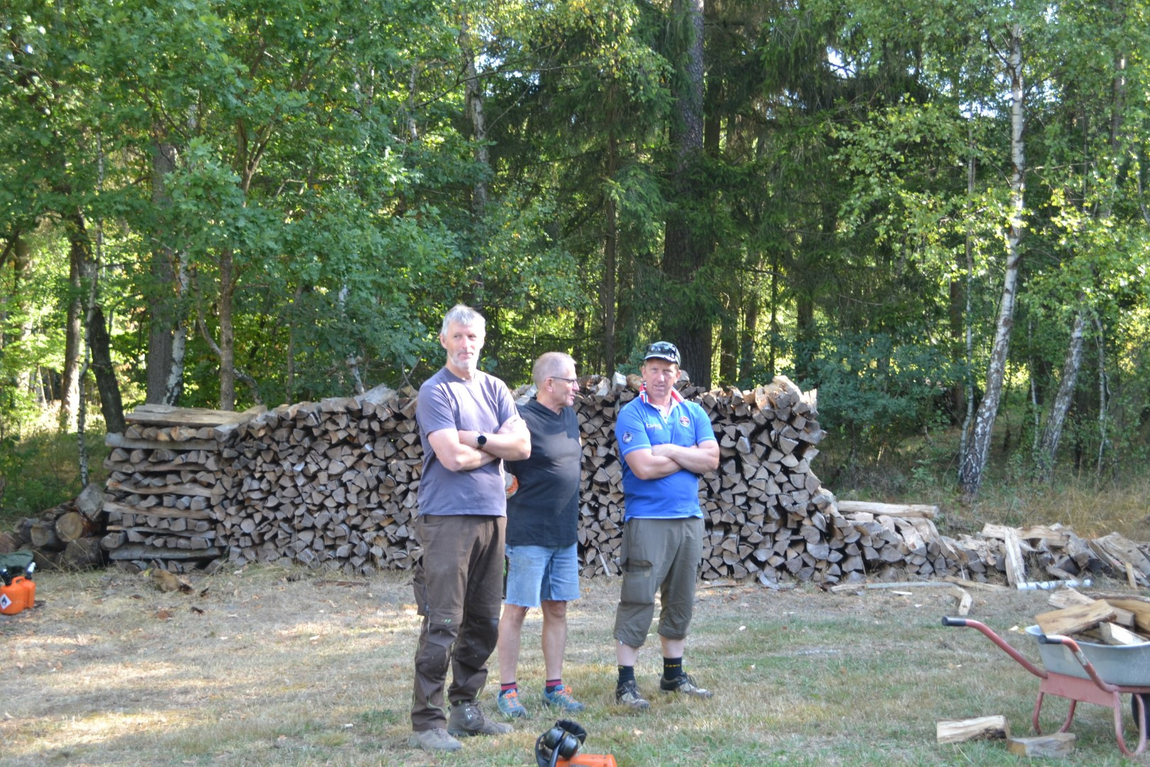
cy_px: 384
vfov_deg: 29.9
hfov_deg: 43.6
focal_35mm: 45
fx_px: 1437
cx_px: 575
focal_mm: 30
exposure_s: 1/80
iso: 400
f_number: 4.5
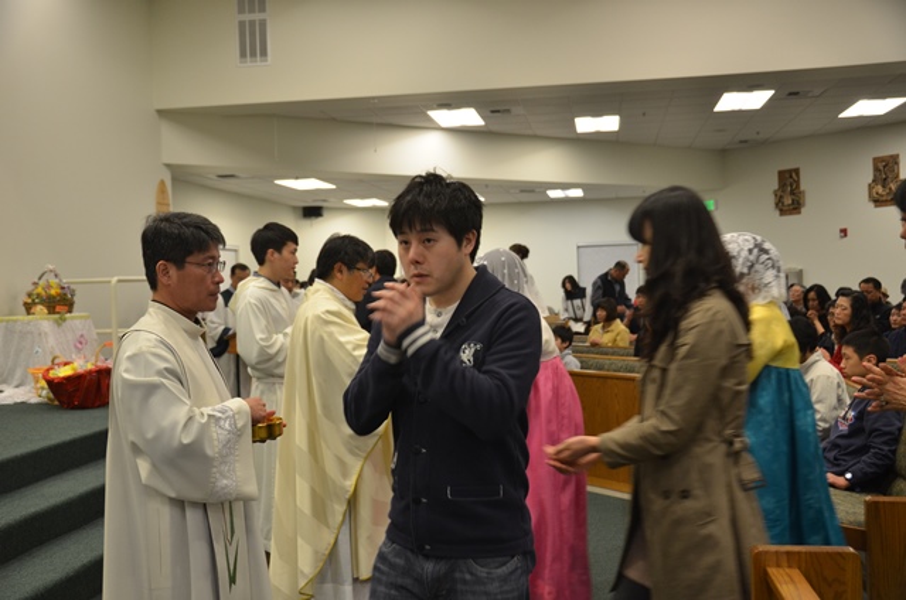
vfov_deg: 34.1
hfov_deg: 49.6
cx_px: 453
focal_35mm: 39
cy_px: 300
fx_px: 980
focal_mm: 26
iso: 800
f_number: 4
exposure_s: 1/40
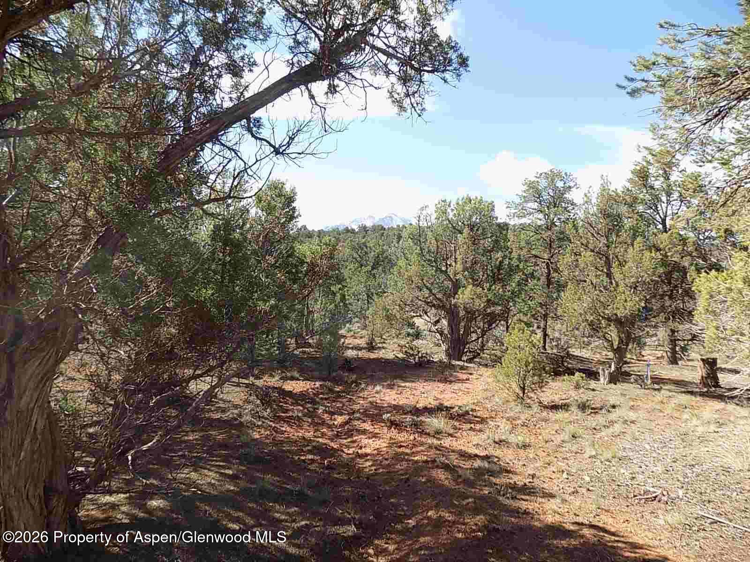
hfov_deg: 73.9
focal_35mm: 23
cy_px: 281
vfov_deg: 58.9
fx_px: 498
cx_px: 375
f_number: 3.1
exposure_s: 1/400
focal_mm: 4
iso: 80
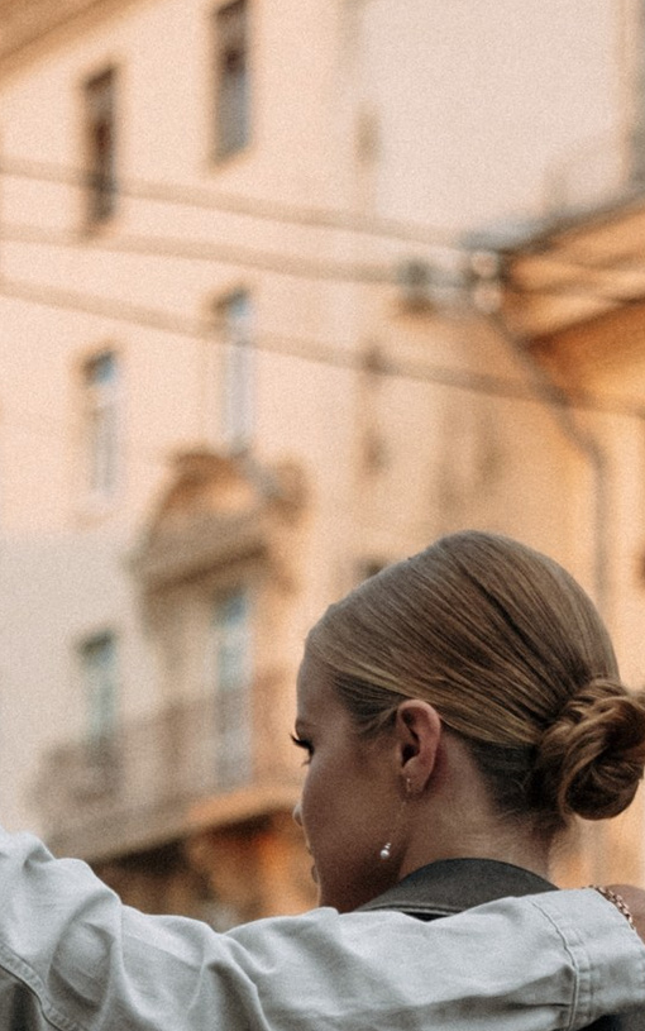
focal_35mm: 240
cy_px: 1698
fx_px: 6744
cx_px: -153
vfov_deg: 8.5
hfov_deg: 5.4
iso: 1250
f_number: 2
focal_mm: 33
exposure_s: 1/1600
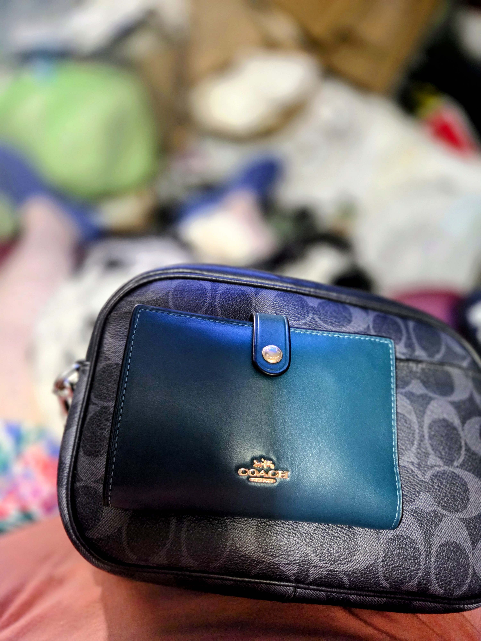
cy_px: 320
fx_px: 426
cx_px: 240
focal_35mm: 23
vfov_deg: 73.9
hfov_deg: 58.9
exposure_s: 1/60
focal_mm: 5.4
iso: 2000
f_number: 1.8
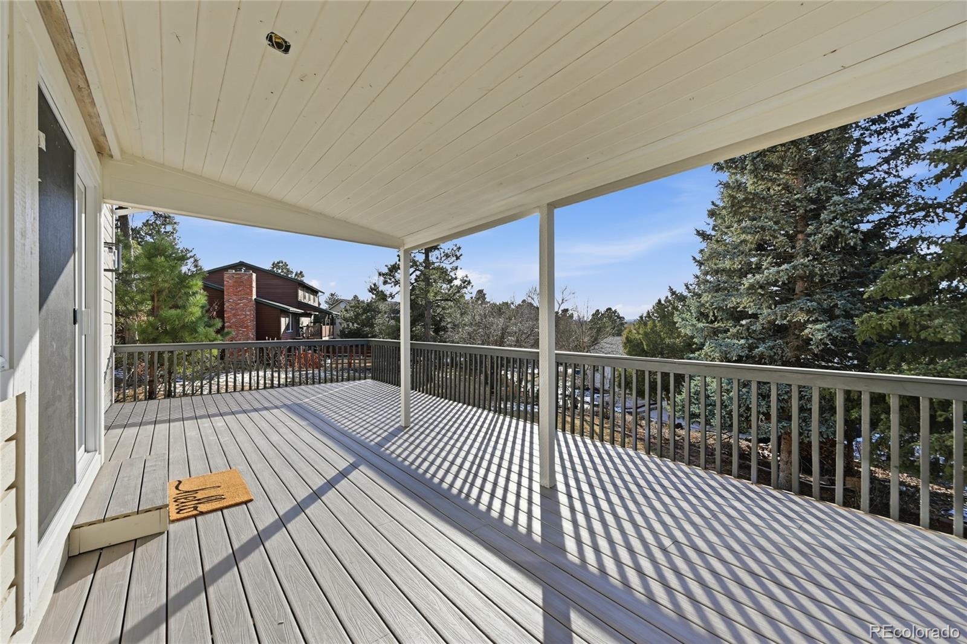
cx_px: 484
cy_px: 322
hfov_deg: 104.3
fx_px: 376
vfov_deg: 81.1
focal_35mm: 14
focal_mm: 14
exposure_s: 1/2000
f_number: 8
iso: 400
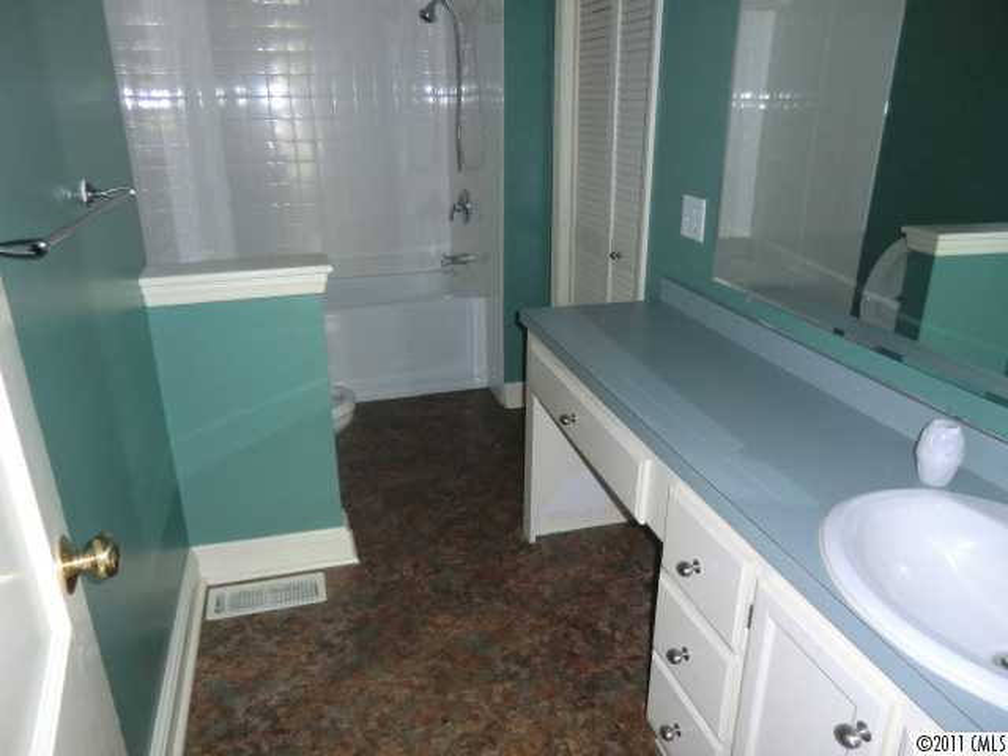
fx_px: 699
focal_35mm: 24
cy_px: 378
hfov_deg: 71.6
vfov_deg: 56.8
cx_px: 504
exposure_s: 1/15
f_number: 3.2
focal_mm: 4.3
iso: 400
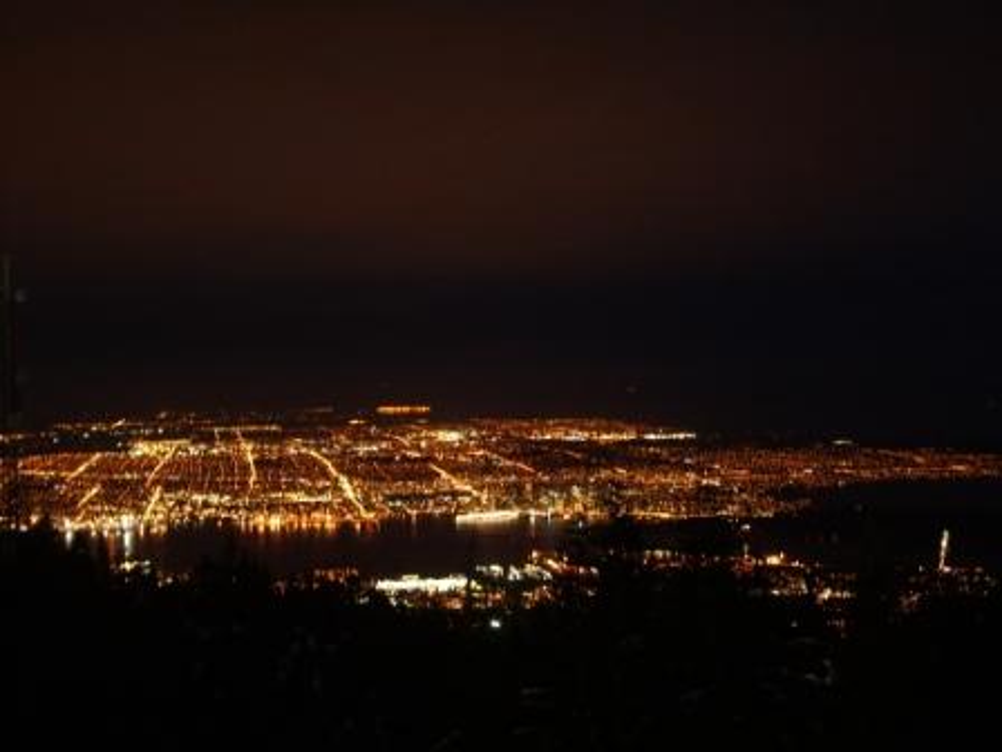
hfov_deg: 38.9
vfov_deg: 29.7
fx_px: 1418
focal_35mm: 49
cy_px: 376
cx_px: 501
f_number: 3.1
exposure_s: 2
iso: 100
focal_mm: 8.2
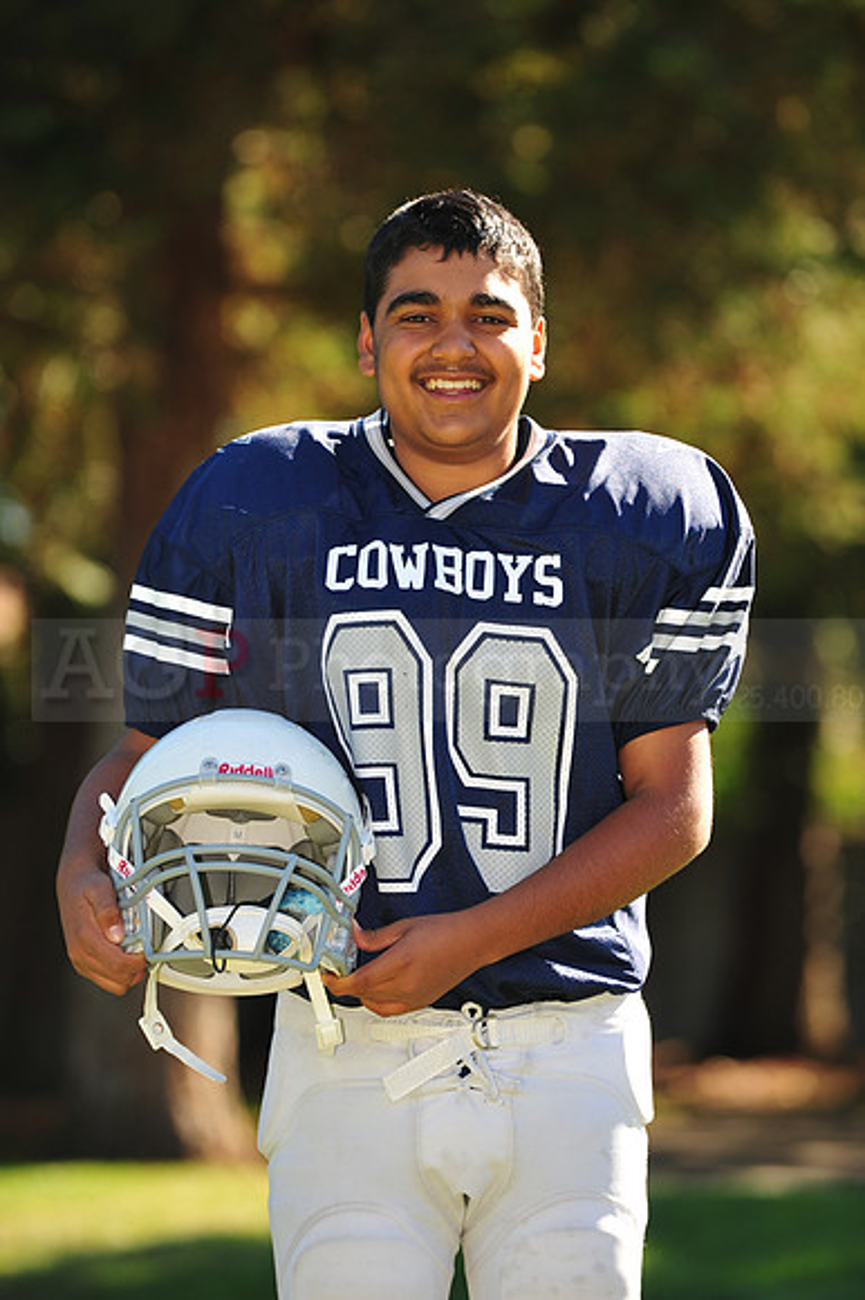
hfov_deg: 6.9
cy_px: 650
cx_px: 432
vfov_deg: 10.3
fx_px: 7216
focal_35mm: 200
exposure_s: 1/320
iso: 200
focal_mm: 200
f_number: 4.5
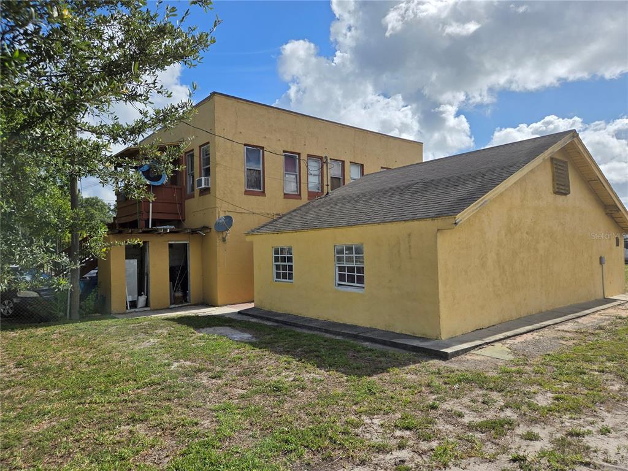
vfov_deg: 58.9
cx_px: 314
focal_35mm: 23
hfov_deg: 73.9
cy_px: 236
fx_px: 417
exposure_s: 1/2607
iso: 25
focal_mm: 5.4
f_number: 1.8
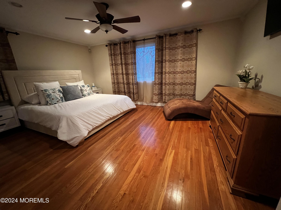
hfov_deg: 106.2
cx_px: 140
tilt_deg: -16.9
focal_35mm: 13
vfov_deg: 89.9
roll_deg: +3.2
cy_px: 105
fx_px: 106
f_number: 1.8
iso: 800
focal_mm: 1.57
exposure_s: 1/40
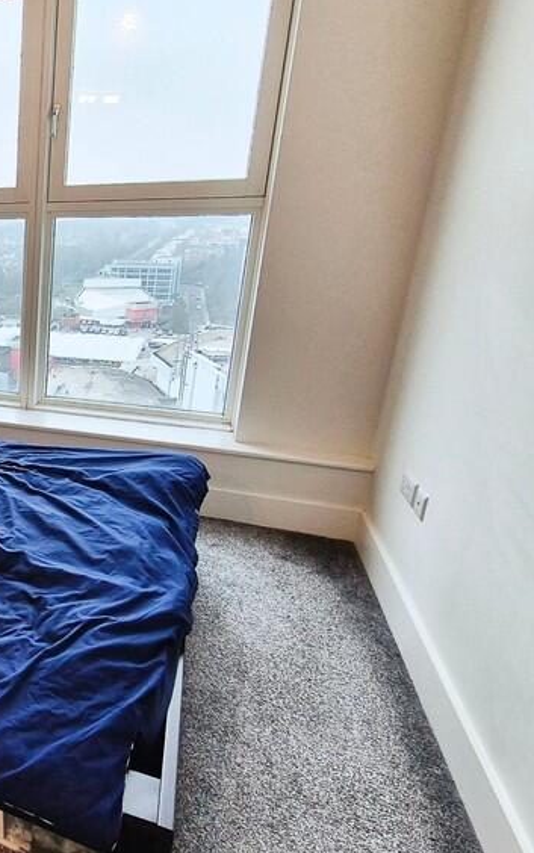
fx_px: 582
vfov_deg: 72.5
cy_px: 405
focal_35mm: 25
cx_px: -118
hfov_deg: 36.8
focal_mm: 2.2
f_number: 2.2
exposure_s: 1/50
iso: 100
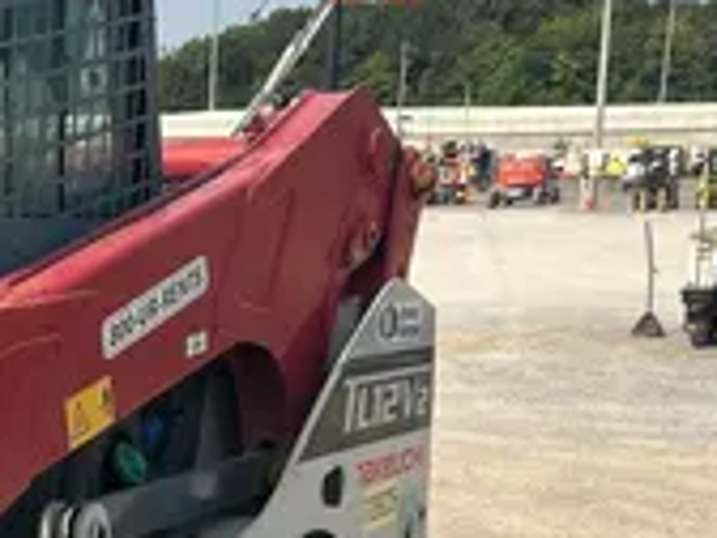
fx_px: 1761
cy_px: 626
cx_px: -196
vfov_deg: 16.7
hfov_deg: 21.1
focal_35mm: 85
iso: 50
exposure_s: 1/3968
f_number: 1.5
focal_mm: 5.7
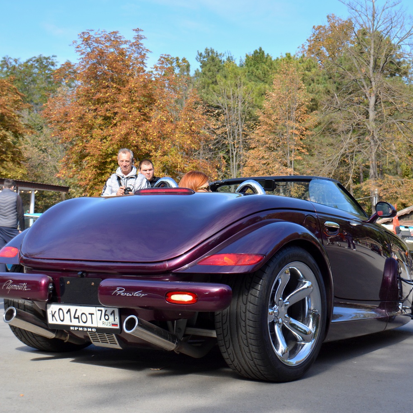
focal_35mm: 62
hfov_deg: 27.7
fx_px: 837
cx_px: 236
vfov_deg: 27.7
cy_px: 206
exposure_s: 1/1250
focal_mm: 32
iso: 400
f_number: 5
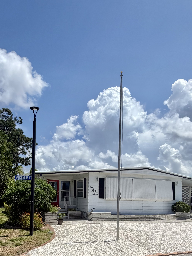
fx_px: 222
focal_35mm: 30
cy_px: 182
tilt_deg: +6.1
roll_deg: -0.4
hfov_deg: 46.4
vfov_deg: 57.8
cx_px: 72
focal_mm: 2.22
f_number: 2.2
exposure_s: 1/1656
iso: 20
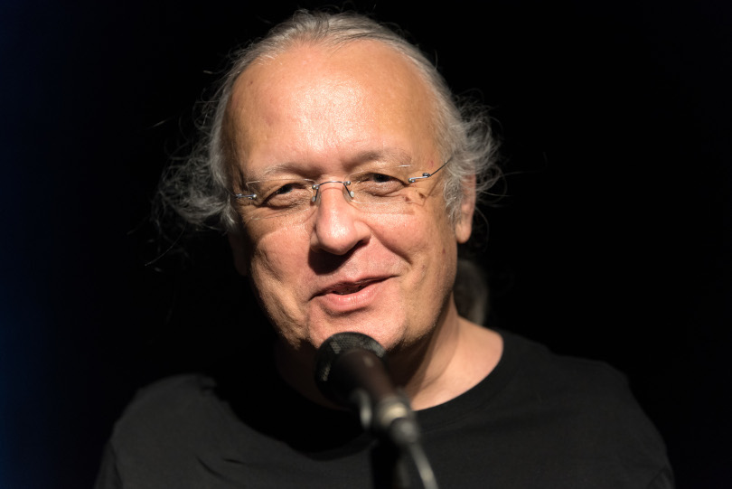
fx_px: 2238
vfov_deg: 12.5
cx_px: 366
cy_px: 244
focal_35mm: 110
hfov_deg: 18.6
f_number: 2.8
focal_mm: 110
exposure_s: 1/320
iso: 1600
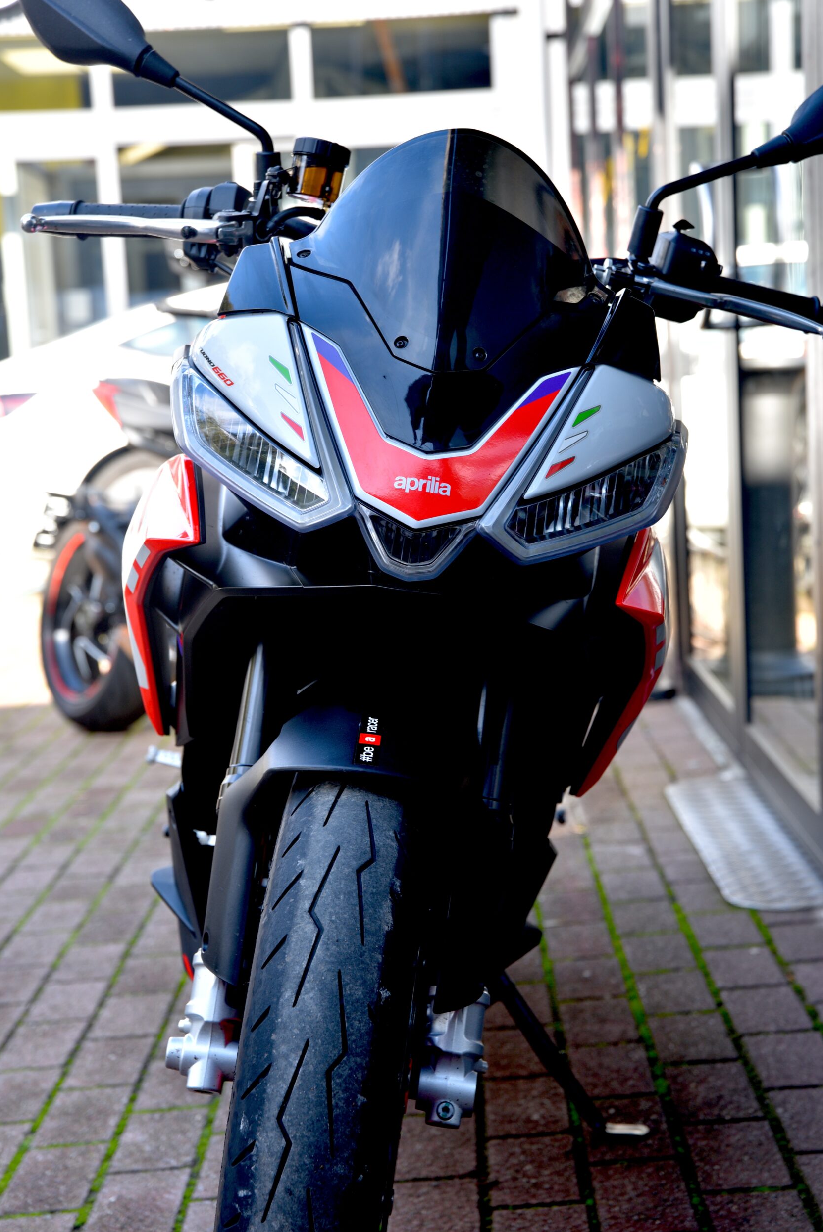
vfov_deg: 28.1
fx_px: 2466
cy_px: 626
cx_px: 414
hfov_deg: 18.9
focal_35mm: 72
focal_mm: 70
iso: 200
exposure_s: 1/125
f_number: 5.6
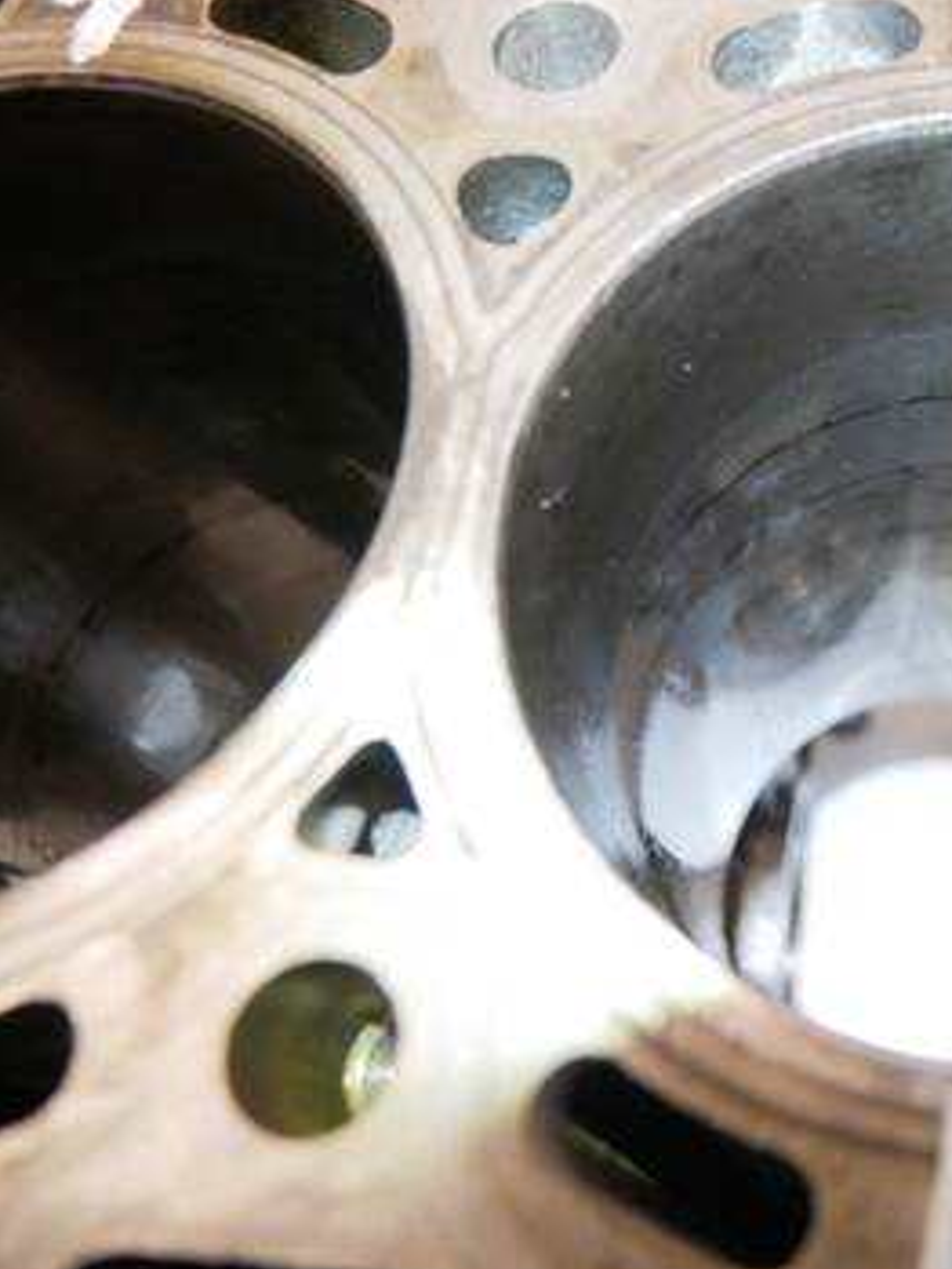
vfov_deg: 55.3
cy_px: 644
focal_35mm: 33
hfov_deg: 39.7
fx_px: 1209
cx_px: 865
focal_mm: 12
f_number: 3.5
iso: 1000
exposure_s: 1/60
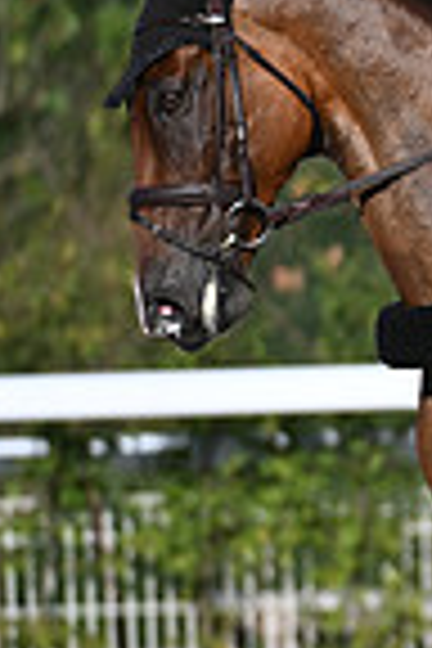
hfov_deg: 1.0
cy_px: 272
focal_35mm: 1331
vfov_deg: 1.5
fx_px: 23956
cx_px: 958
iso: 250
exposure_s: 1/1600
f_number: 4.5
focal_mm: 330
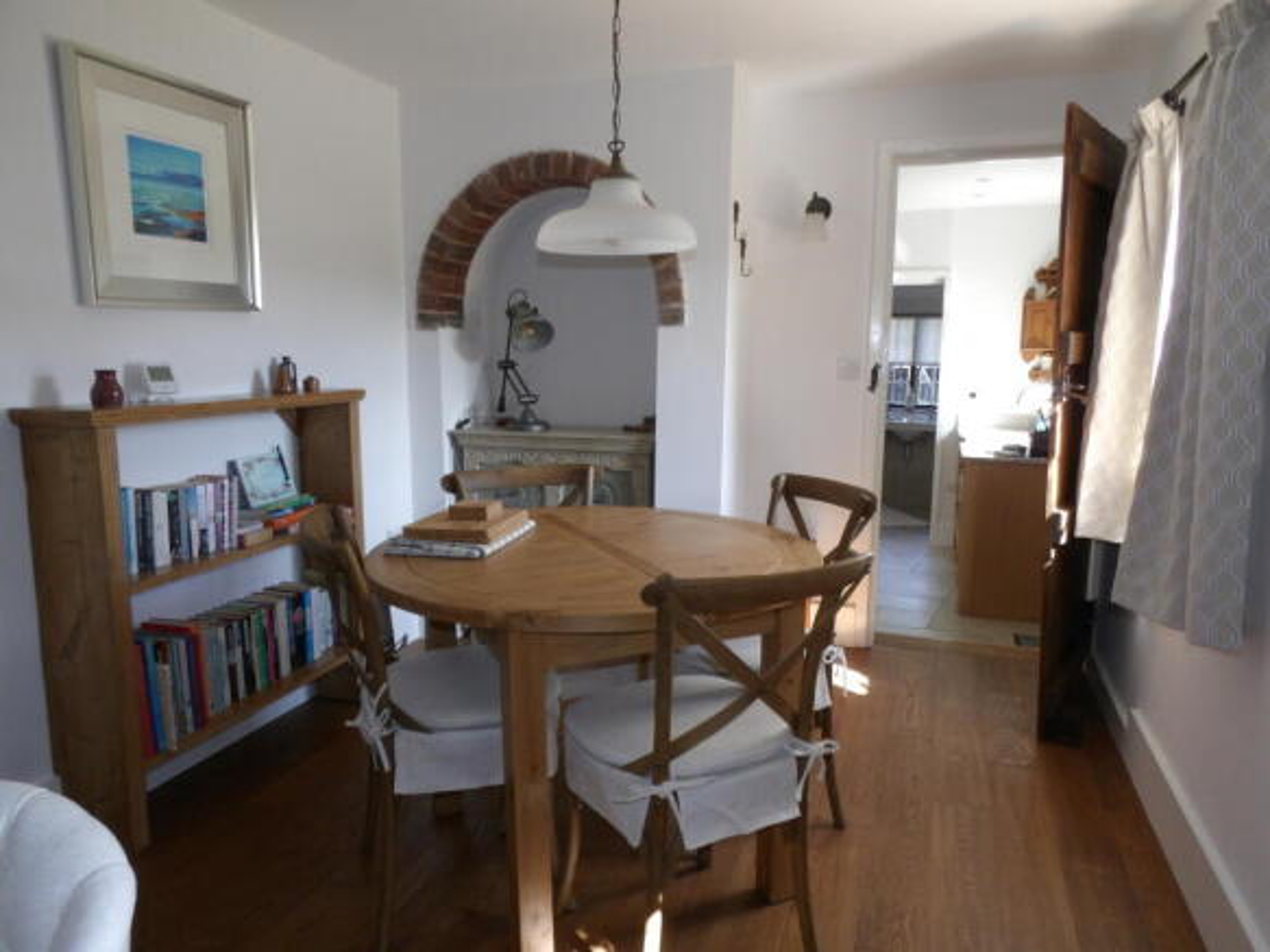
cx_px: 635
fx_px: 880
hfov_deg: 71.6
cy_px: 476
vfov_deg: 56.8
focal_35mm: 24
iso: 200
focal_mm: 4.3
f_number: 4.1
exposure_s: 1/27
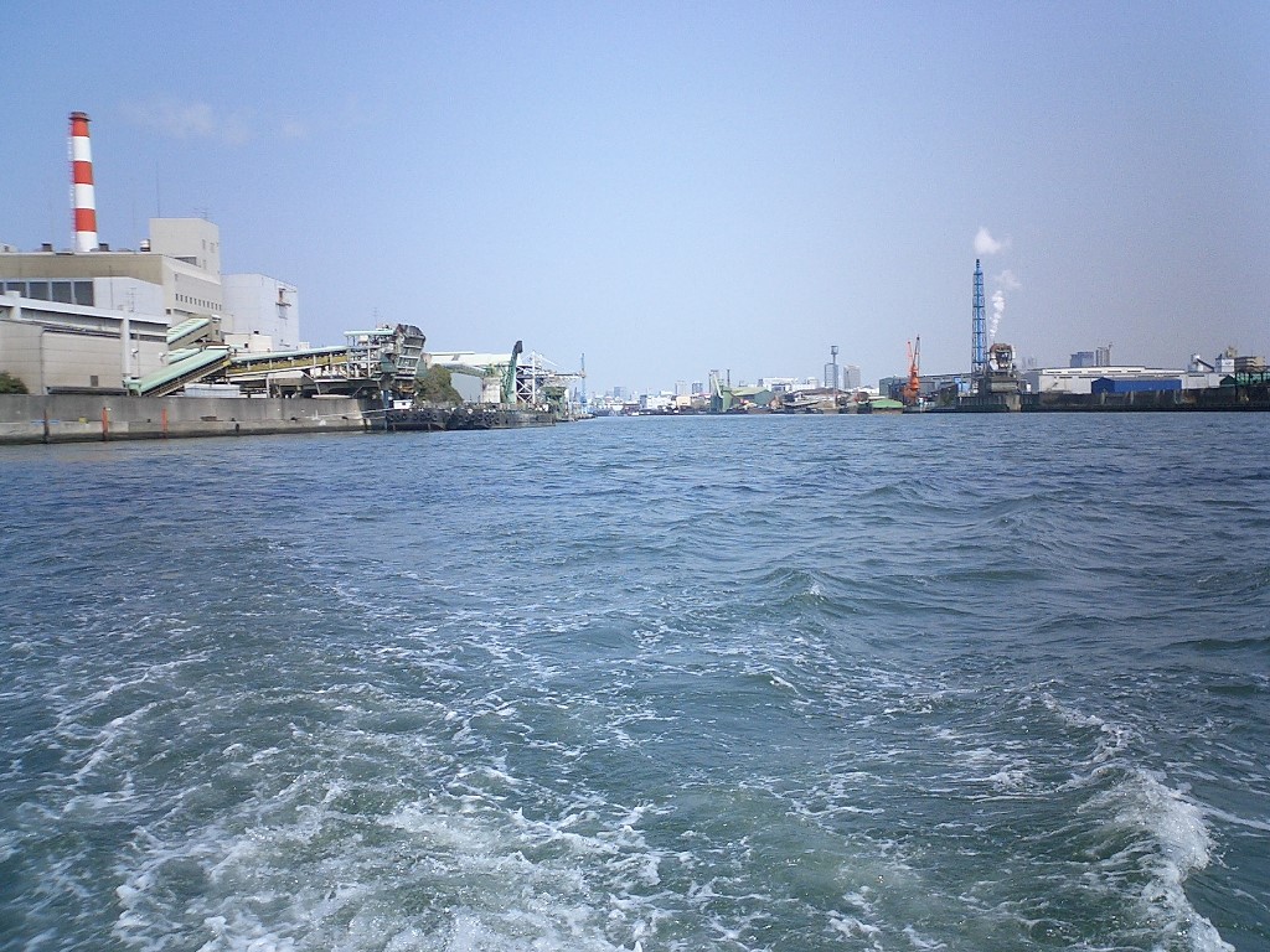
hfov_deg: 50.1
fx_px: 1357
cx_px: 635
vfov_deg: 38.7
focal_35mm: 37
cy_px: 476
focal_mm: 5.6
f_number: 3.5
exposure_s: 1/1000
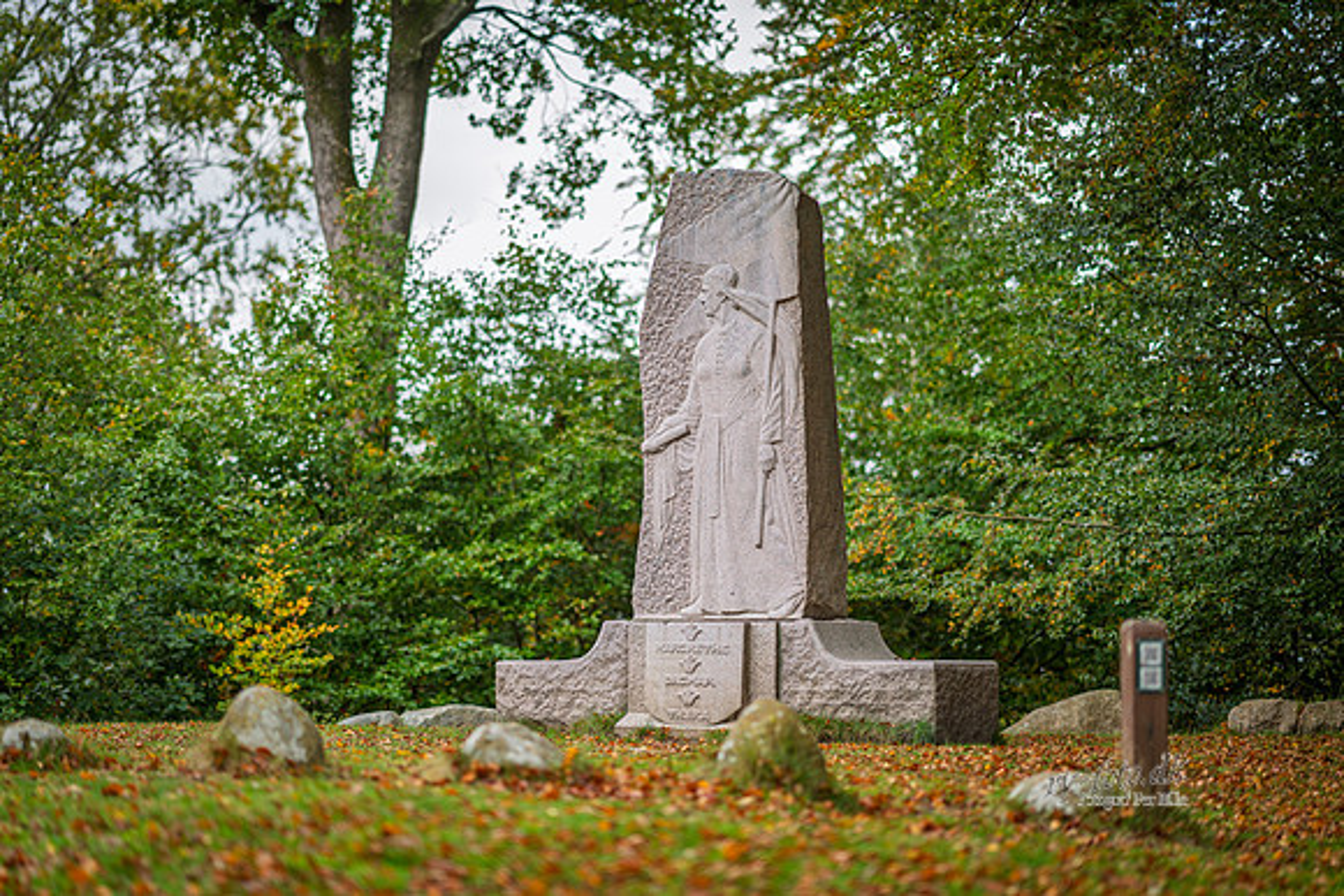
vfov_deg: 16.1
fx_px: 3174
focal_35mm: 85
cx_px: 672
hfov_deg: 23.9
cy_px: 448
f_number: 1.4
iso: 64
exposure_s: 1/500
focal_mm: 85
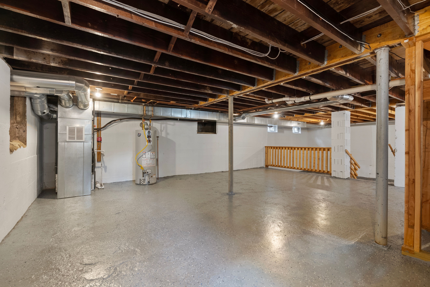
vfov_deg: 73.8
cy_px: 144
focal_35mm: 16
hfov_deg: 96.7
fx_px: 191
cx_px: 215
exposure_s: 2.5
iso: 200
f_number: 8
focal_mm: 16
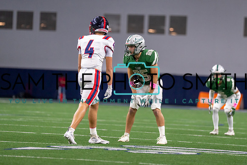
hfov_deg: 7.4
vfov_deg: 4.9
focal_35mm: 279
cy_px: 67
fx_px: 1918
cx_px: 140
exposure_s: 1/1000
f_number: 2.8
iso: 2000
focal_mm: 200
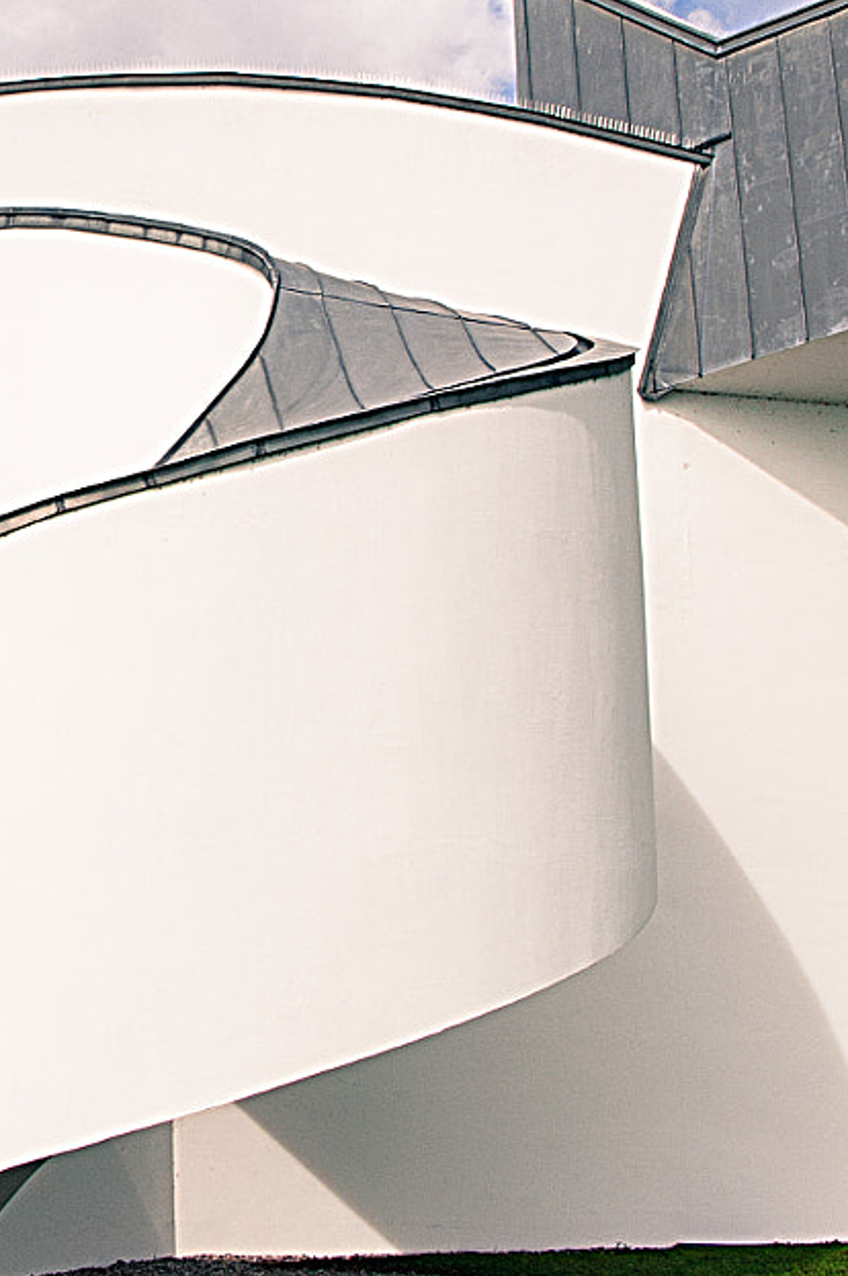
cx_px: 11
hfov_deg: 17.3
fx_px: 2727
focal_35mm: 77
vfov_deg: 25.9
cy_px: 283
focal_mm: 20
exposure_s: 1/400
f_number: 10
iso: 100
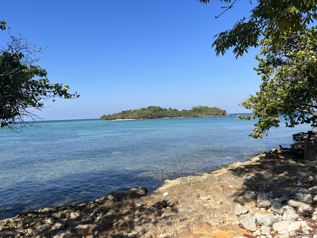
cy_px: 119
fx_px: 238
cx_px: 158
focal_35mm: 26
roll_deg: +1.7
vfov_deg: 53.1
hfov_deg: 67.3
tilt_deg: -1.9
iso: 50
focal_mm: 5.1
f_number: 1.6
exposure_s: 1/4149
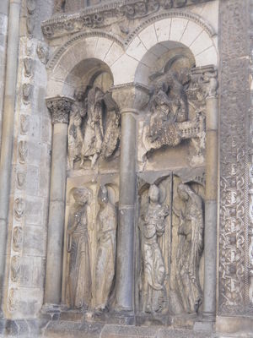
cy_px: 169
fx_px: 653
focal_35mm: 67
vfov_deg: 29.0
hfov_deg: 21.9
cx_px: 126
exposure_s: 1/60
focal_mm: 11.16
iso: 100
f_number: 4.3
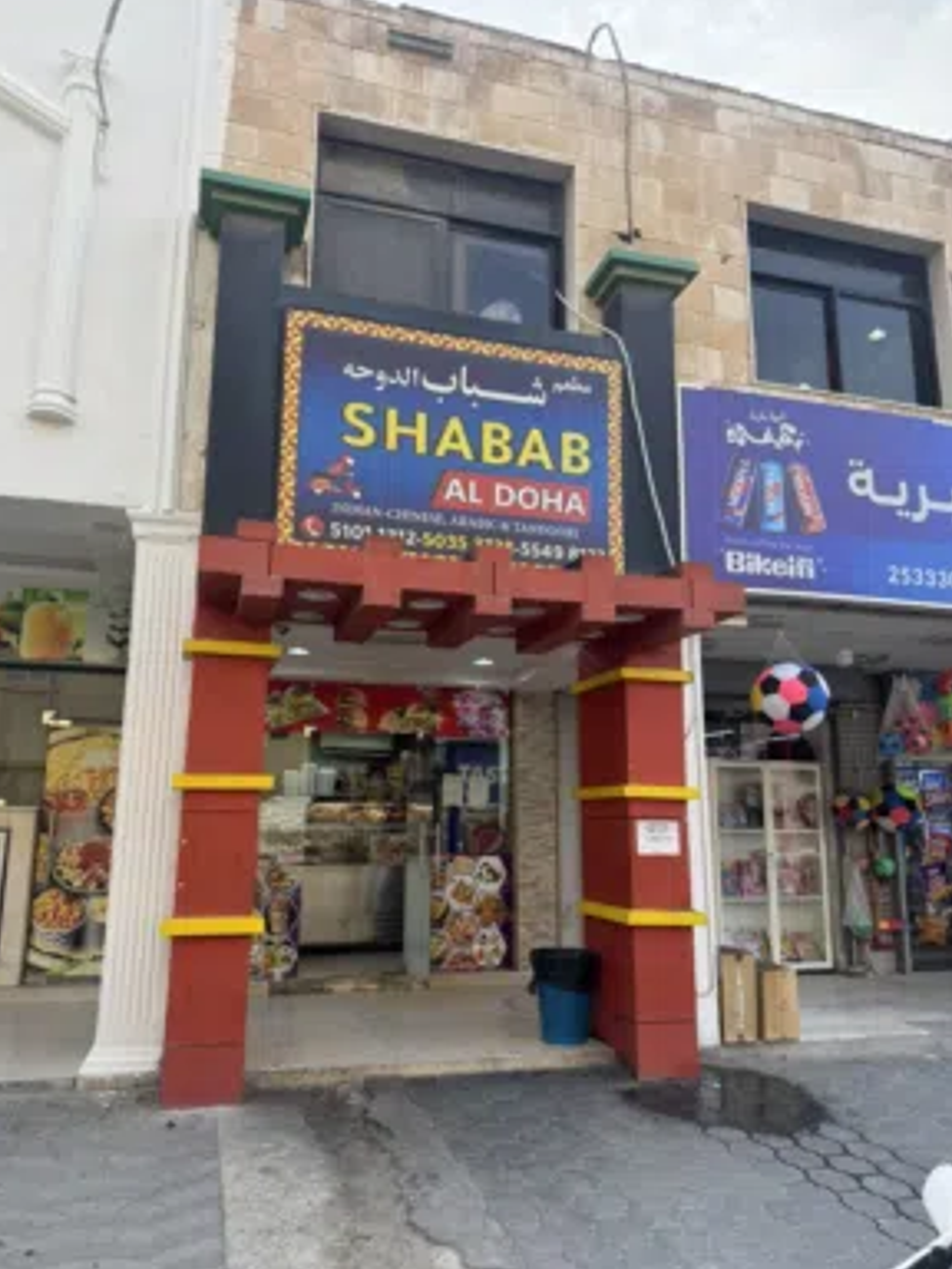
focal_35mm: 25
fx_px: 917
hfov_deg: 54.9
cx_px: 476
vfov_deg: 69.4
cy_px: 641
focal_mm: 6.76
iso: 80
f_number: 1.78
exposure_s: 1/562
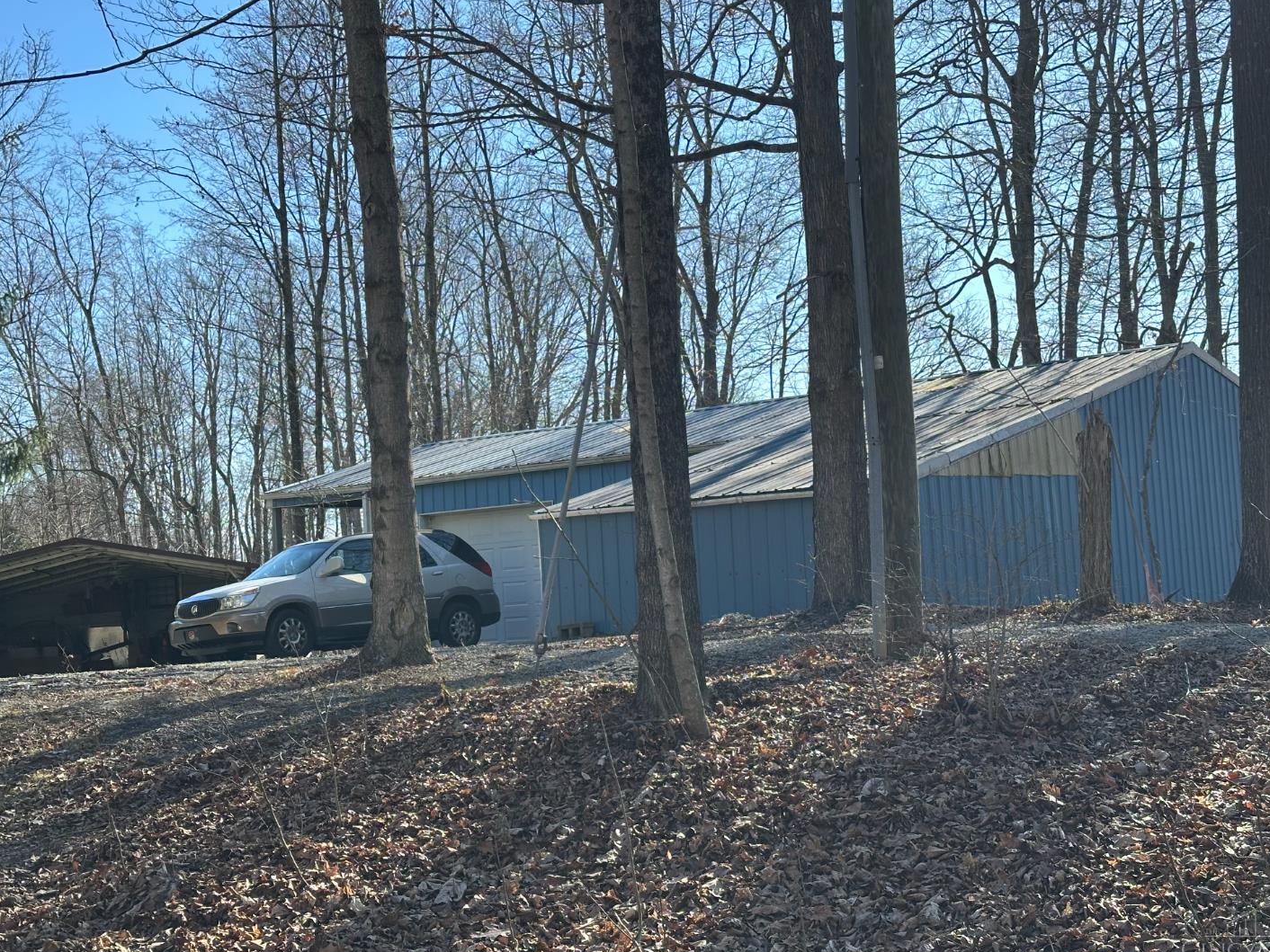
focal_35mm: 51
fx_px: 1871
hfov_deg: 37.5
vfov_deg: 28.6
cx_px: 645
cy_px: 475
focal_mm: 6.86
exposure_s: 1/1613
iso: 64
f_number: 1.78
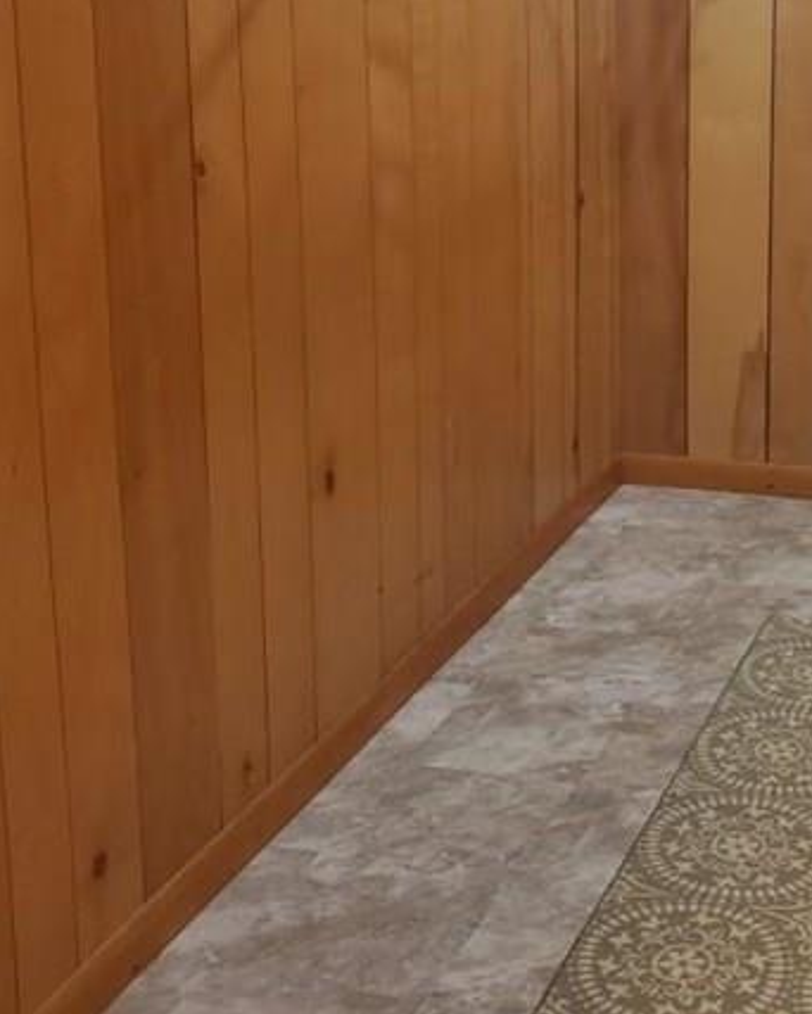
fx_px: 1711
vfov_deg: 32.4
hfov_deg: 25.6
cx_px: 774
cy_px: 256
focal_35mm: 57
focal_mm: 4.3
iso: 250
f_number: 1.5
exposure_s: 1/40
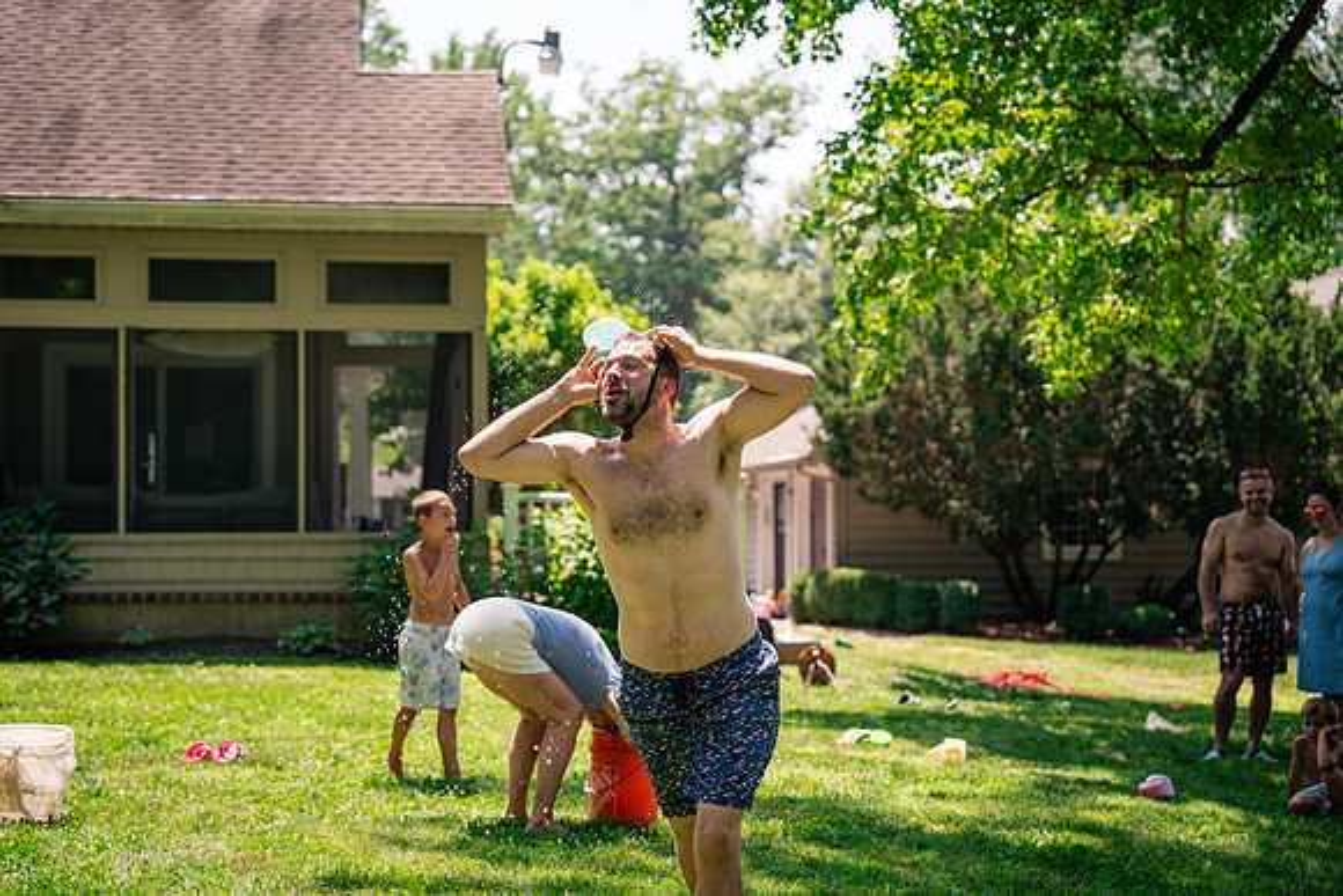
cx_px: 672
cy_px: 448
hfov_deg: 28.8
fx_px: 2612
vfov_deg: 19.5
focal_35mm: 70
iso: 250
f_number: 2.8
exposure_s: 1/1250
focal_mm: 70
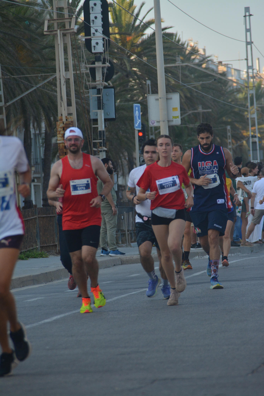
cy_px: 198
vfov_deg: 6.9
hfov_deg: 4.6
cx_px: 132
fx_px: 3300
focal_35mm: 300
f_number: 6.3
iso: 800
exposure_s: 1/1000
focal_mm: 200
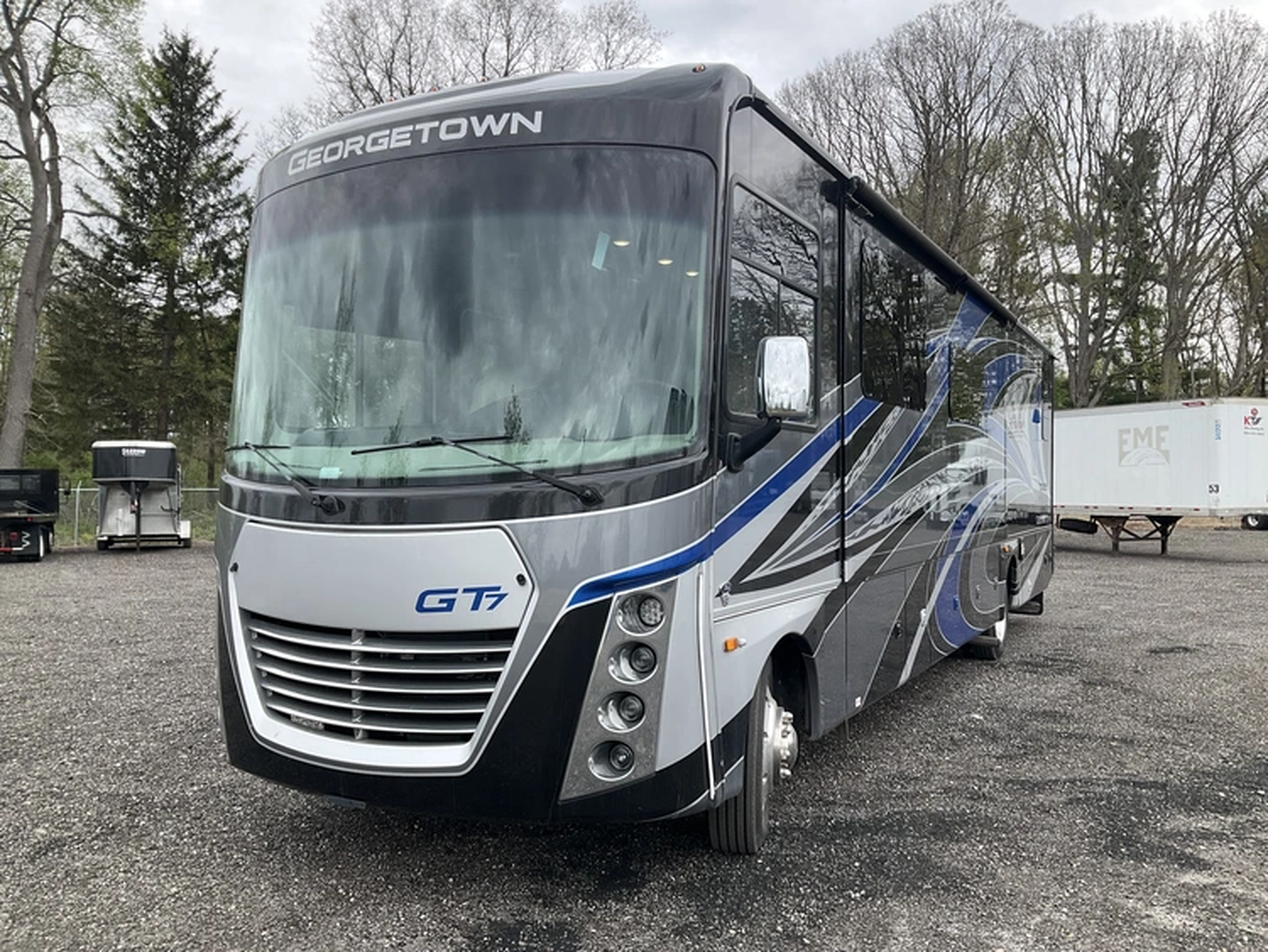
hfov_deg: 61.6
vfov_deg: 48.3
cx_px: 634
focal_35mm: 29
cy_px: 476
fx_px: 1063
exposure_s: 1/606
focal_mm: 3
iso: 25
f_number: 1.8
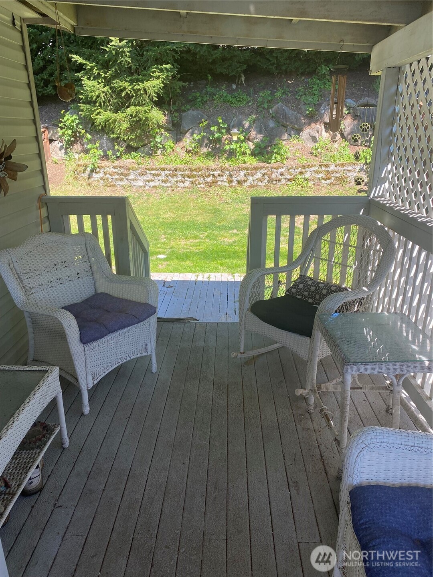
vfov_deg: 67.3
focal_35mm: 26
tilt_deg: -19.3
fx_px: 434
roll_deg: +1.2
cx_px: 216
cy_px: 288
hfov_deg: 53.1
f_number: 1.8
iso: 32
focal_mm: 4.25
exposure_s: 1/364
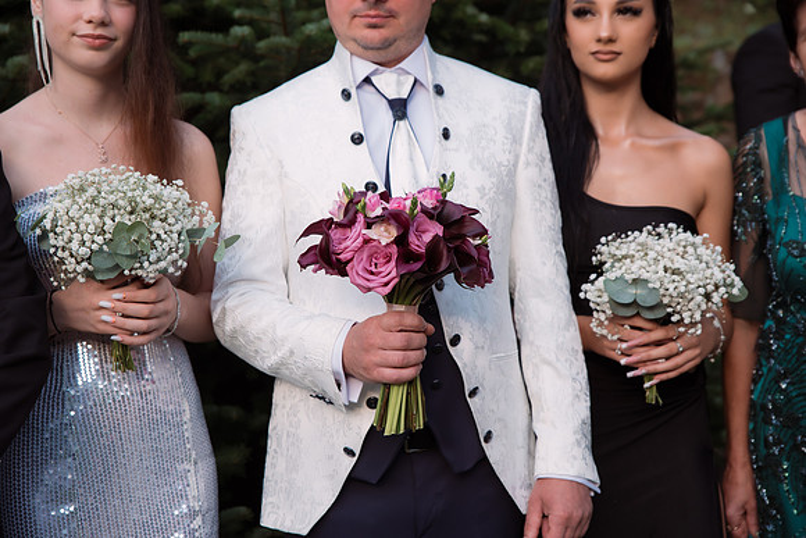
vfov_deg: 19.5
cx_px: 403
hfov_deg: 28.8
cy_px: 269
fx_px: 1568
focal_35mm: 70
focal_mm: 70
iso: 320
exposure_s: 1/320
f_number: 3.5
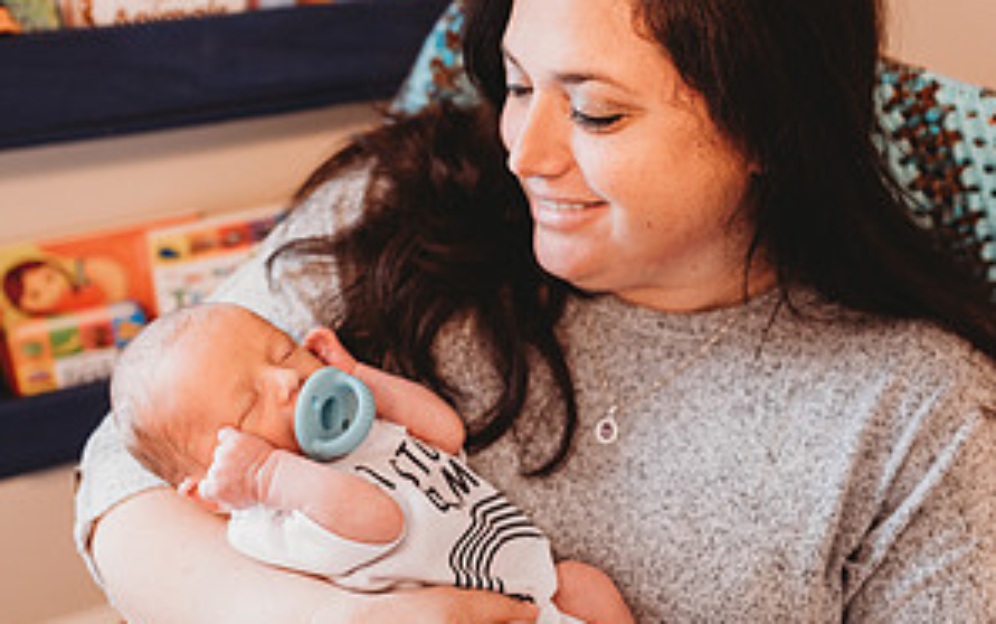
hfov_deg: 52.7
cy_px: 265
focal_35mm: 37
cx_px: 496
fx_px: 1005
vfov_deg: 34.4
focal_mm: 24
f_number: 2.2
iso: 800
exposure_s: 1/160
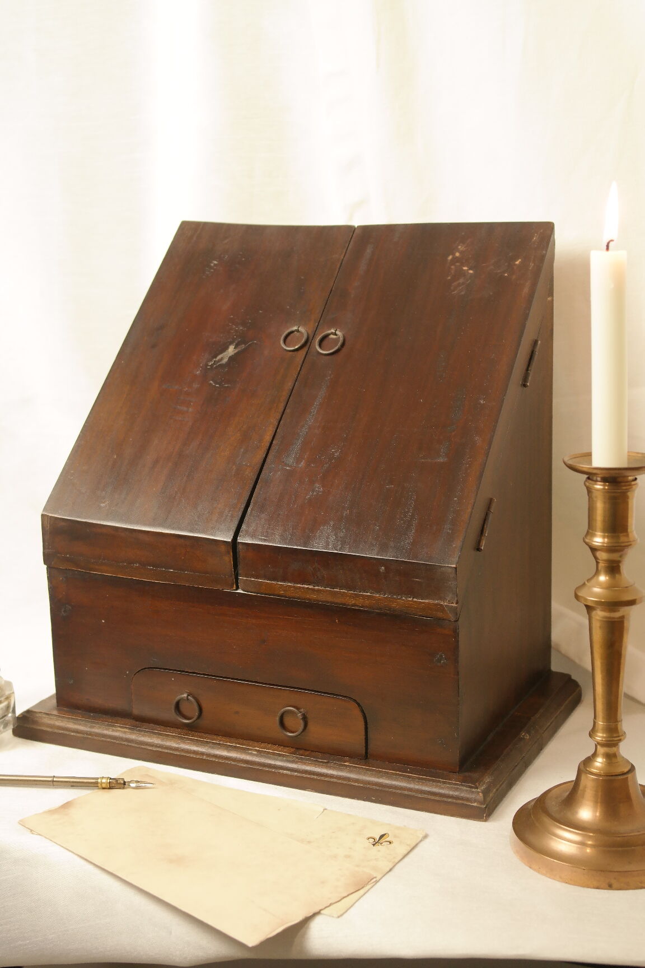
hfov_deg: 23.4
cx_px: 322
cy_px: 484
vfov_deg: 34.5
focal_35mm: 58
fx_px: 1559
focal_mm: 38
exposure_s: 1/30
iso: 800
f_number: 5.6
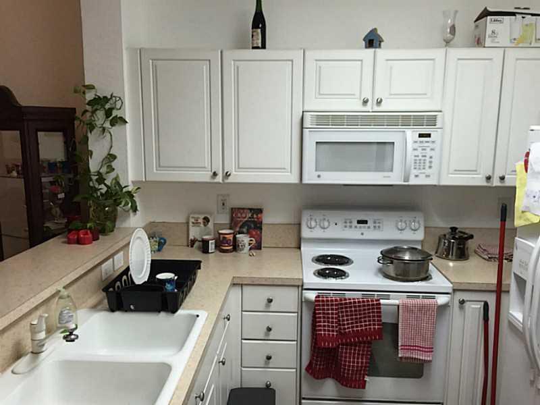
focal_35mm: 29
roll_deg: -0.6
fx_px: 452
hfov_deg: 61.7
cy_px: 202
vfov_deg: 48.2
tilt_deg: -8.3
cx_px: 270
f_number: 2.2
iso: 64
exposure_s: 1/30
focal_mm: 4.15
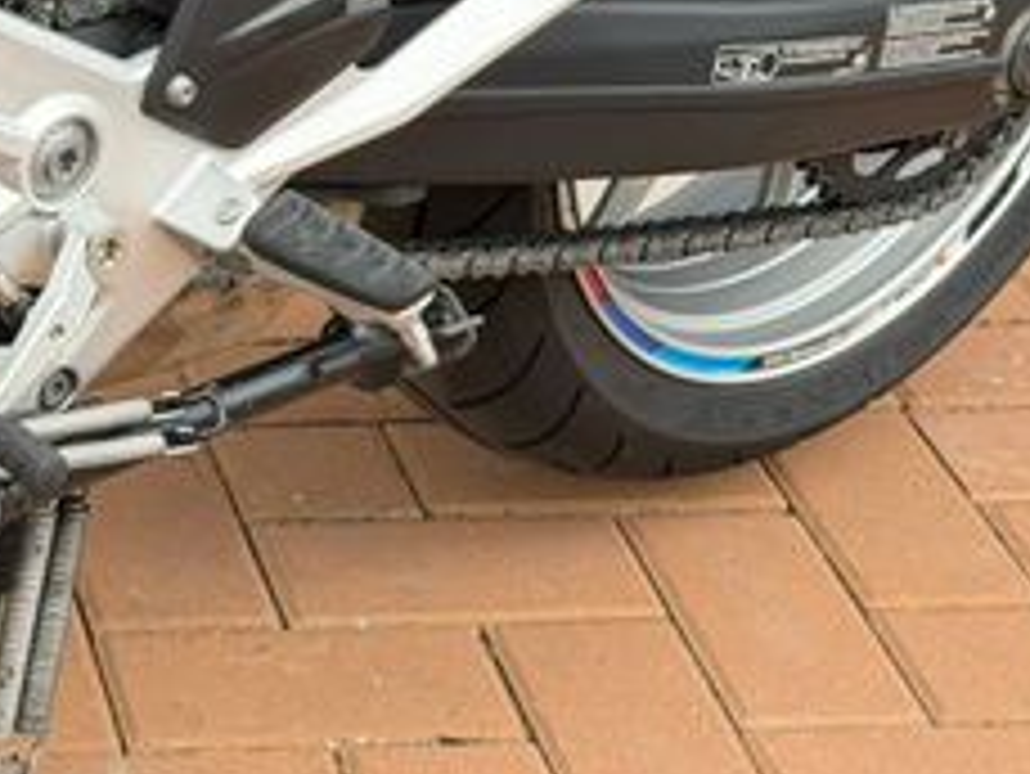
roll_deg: -2.2
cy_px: 90
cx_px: -144
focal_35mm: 134
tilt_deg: -23.8
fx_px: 3989
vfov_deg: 11.0
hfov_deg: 14.3
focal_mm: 6.76
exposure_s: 1/1513
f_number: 1.78
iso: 100
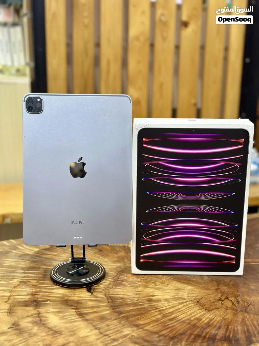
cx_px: 130
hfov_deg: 30.3
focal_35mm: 48
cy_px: 173
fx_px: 479
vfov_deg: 39.7
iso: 200
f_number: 1.78
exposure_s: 1/50
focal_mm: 6.86
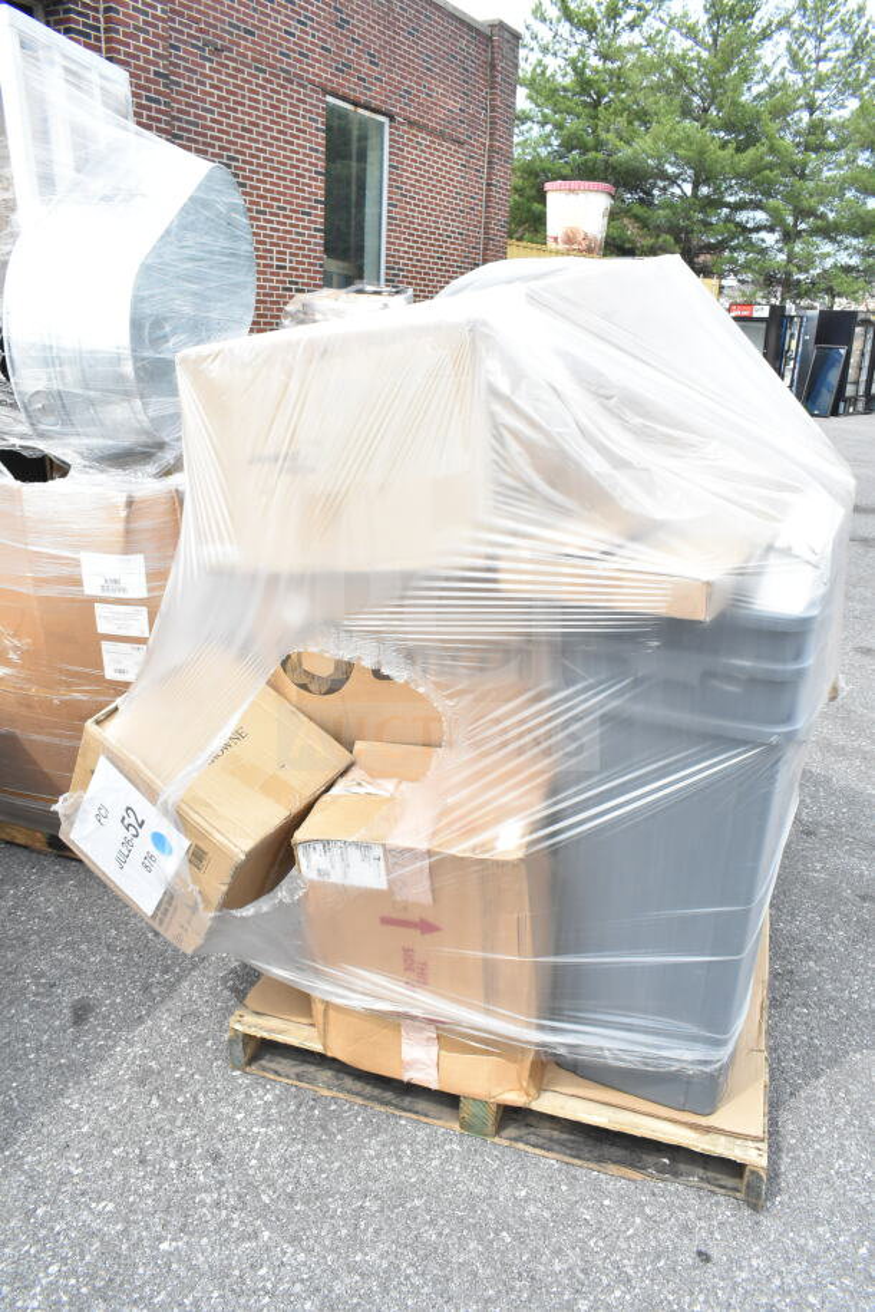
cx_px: 438
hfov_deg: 48.0
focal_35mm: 27
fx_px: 984
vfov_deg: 67.4
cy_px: 656
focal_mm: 18
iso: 1600
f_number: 11
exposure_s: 1/500
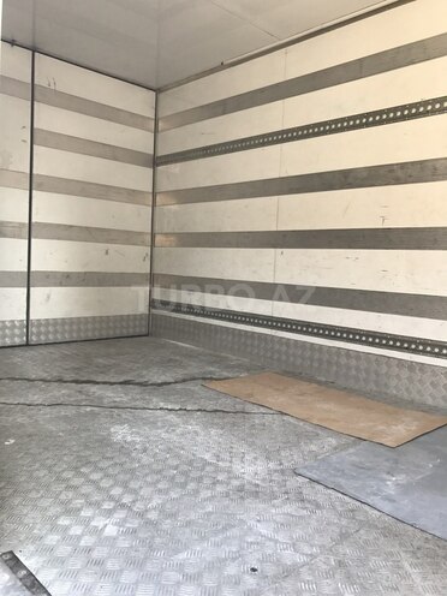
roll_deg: -0.3
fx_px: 482
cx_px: 224
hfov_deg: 49.7
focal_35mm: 28
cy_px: 298
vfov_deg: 63.4
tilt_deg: -2.1
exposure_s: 1/50
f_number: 1.8
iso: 25
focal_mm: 3.99
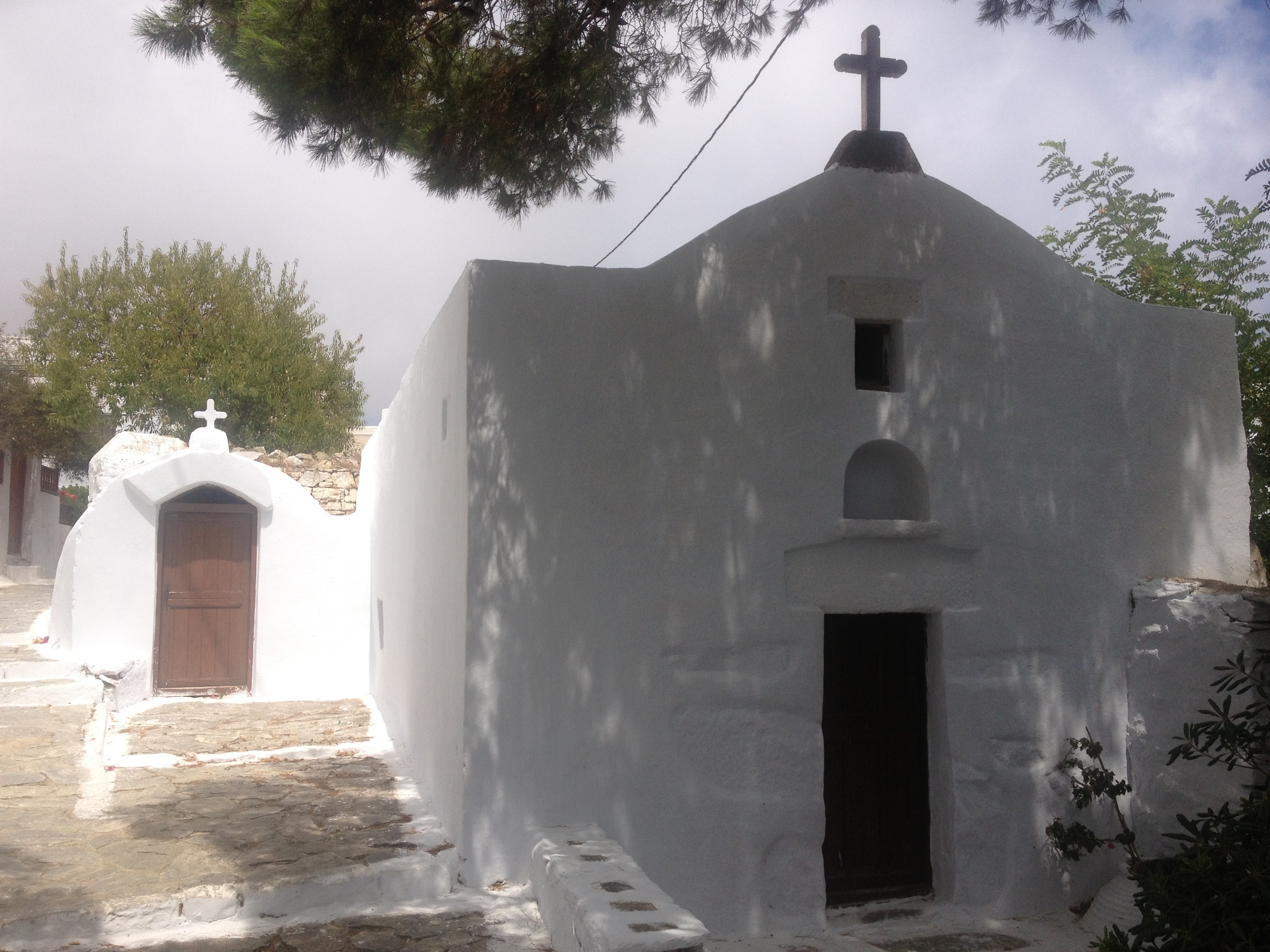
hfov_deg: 52.6
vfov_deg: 40.7
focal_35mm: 35
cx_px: 635
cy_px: 476
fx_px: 1284
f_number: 2.4
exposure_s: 1/2304
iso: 50
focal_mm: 4.28
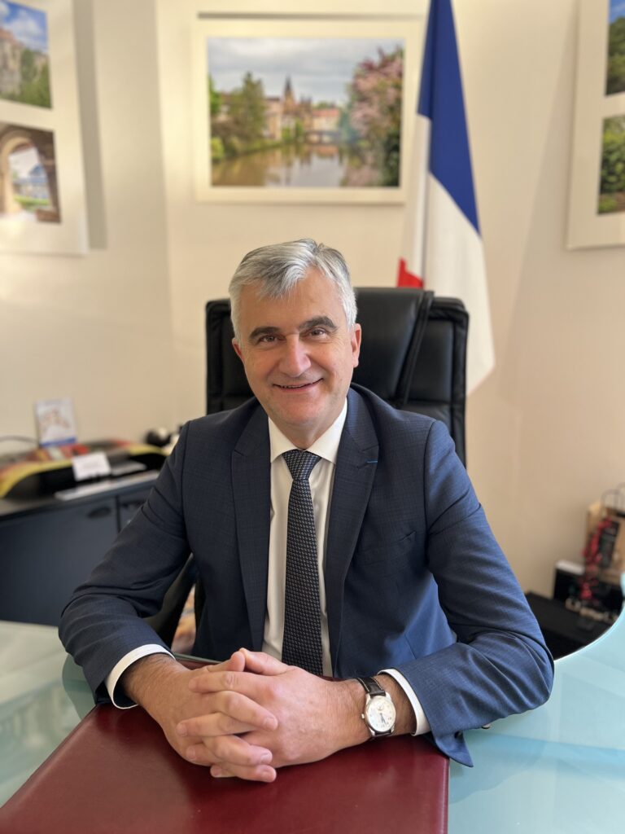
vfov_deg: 67.3
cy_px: 417
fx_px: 626
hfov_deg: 53.1
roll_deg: -0.1
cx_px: 312
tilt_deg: -10.2
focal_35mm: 26
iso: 160
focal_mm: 5.7
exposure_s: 1/50
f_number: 1.5
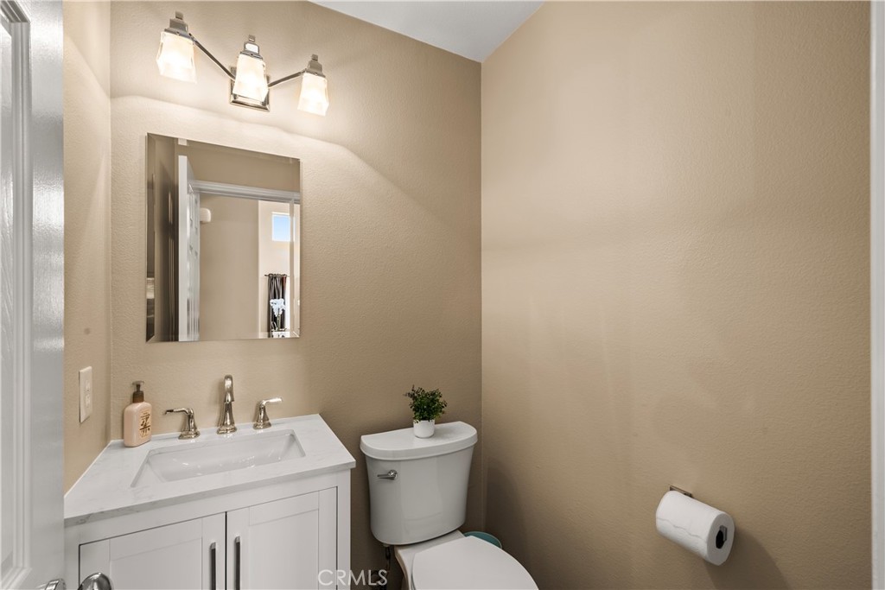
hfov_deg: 100.4
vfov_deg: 77.3
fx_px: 369
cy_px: 295
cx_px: 442
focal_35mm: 15
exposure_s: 1/2
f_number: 11
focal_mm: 15
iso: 200
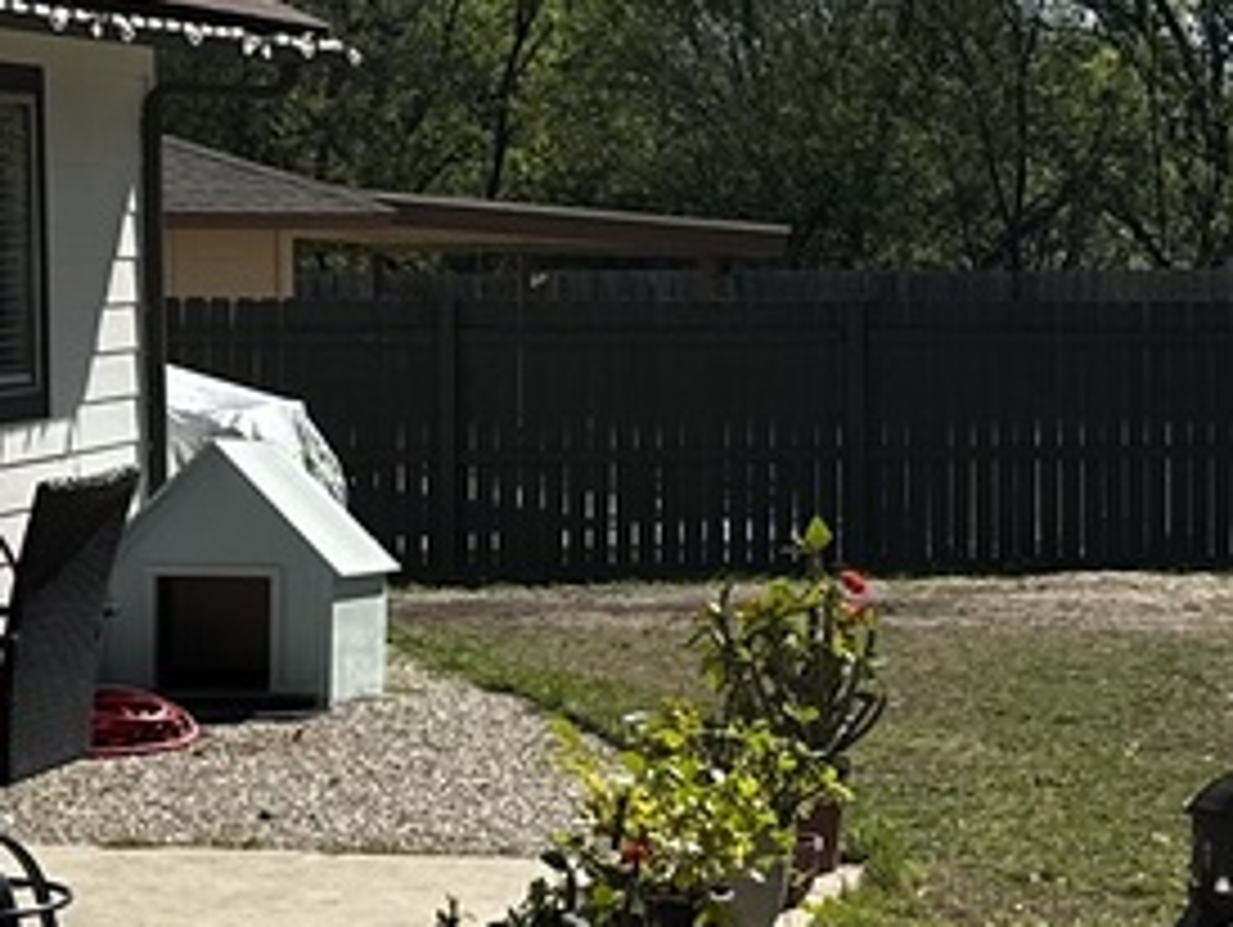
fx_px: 4492
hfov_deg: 15.5
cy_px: 536
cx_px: 1035
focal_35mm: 126
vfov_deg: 11.8
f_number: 1.78
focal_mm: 6.86
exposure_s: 1/5848
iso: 80
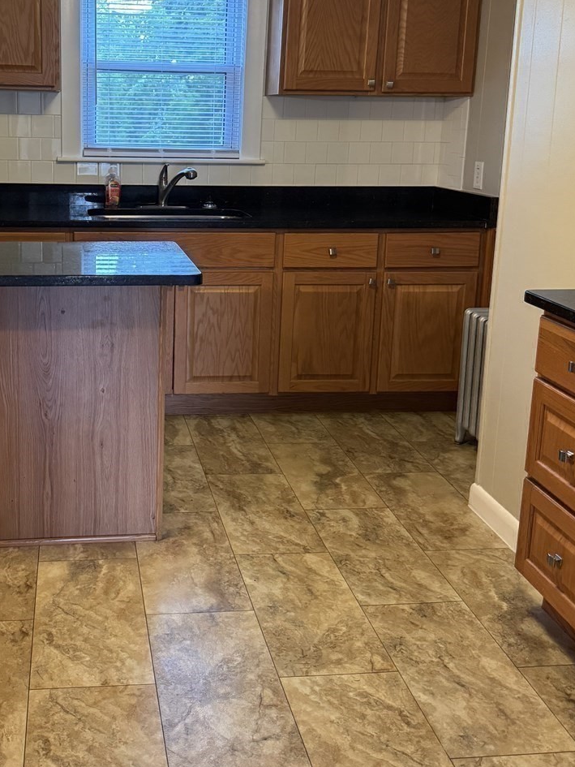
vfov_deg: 47.4
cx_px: 161
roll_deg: -0.4
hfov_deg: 36.2
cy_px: 283
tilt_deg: -8.7
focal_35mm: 39
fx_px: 864
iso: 500
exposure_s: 1/60
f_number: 1.78
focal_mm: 6.76
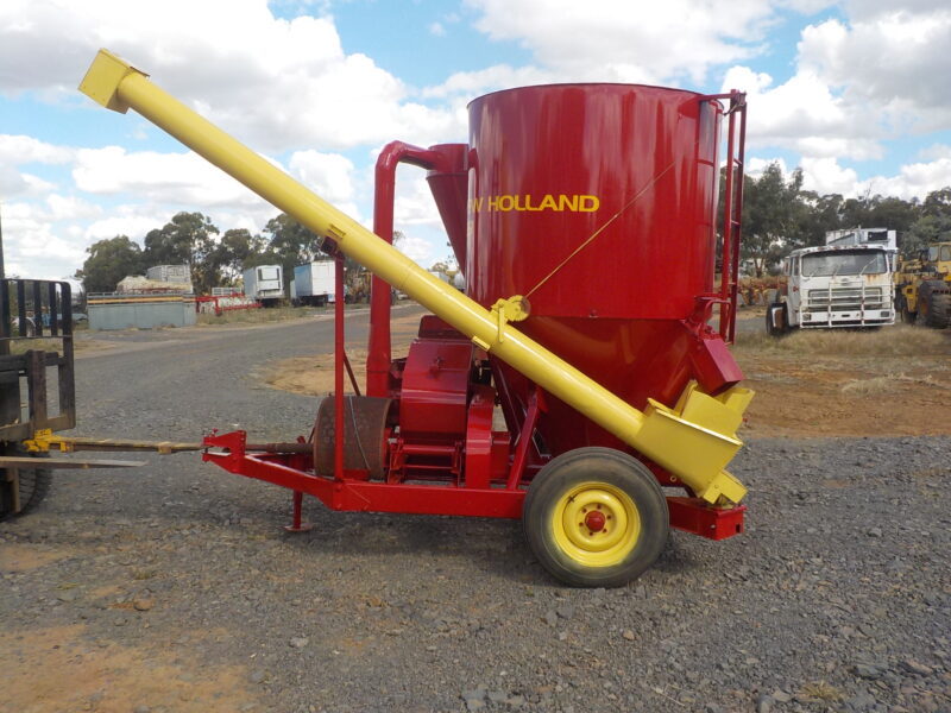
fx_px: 824
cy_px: 356
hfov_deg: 60.0
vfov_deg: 46.8
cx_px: 476
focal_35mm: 30
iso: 125
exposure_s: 1/800
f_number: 3.3
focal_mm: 4.1
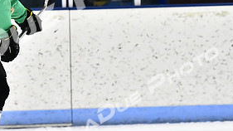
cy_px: 24
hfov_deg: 4.4
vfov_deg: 2.5
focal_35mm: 487
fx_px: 3009
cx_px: 26
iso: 6400
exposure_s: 1/1600
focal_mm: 150
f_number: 2.8
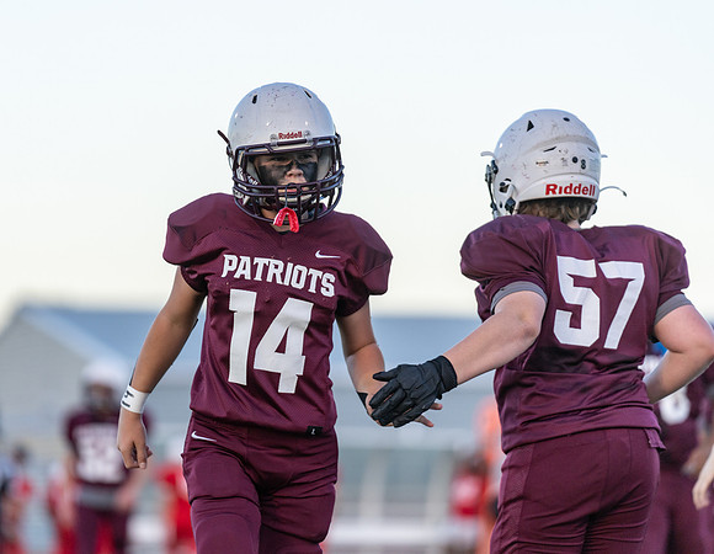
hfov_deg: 8.3
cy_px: 259
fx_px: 4919
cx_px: 271
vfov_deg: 6.4
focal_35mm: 236
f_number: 2.8
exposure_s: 1/1250
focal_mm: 200
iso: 400
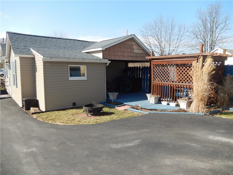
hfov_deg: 69.4
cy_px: 88
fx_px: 168
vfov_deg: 54.9
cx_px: 116
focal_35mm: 25
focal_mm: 4.5
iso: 125
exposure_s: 1/640
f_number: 3.4
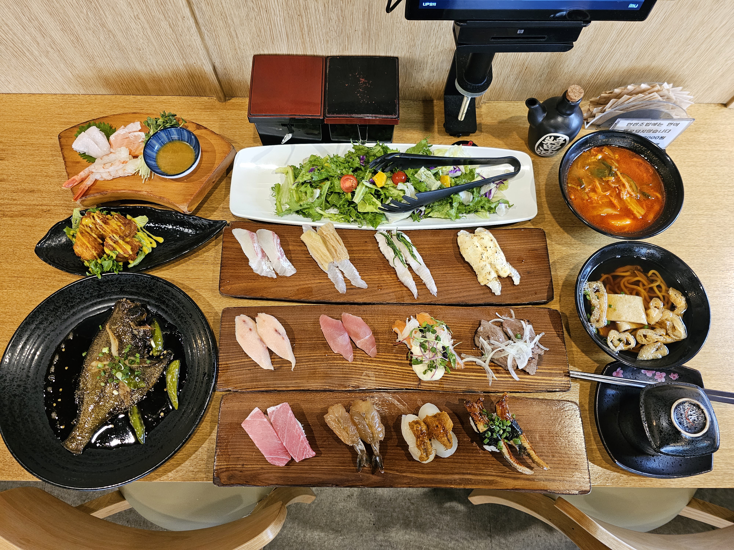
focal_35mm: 23
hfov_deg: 73.9
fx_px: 488
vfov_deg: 58.9
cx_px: 367
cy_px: 275
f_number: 1.7
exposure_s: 1/40
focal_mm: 6.3
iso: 640
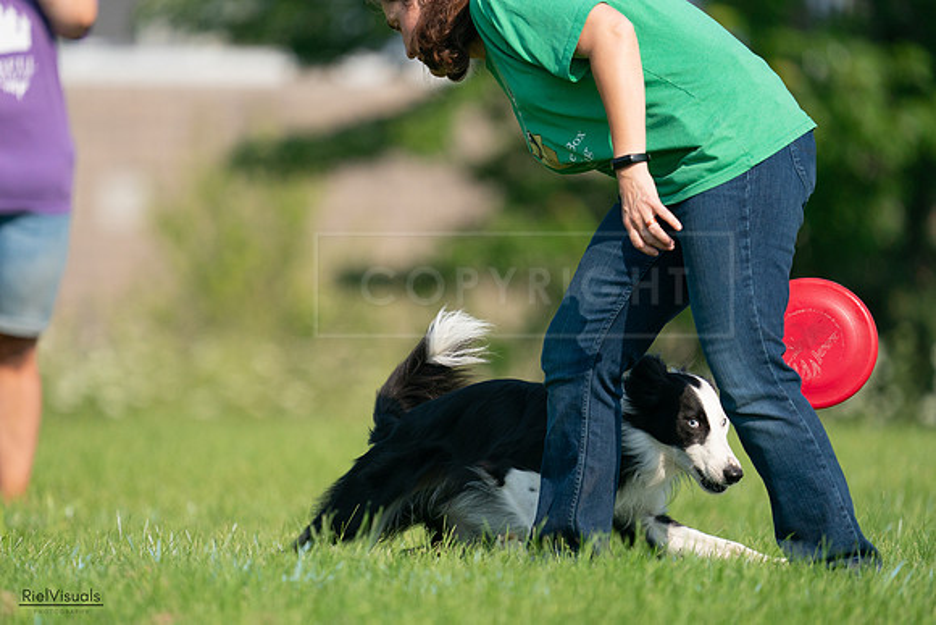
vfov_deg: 2.3
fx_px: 15603
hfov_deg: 3.4
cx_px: 468
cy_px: 312
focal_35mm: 600
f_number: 6.3
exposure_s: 1/4000
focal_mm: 600
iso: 1000
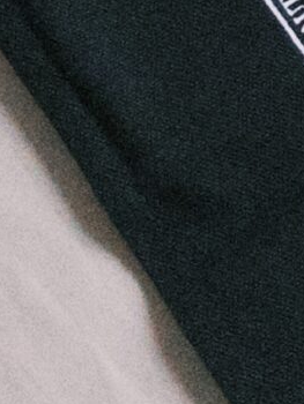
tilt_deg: -68.8
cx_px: 574
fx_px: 1158
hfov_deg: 13.2
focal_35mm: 99
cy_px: -309
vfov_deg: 16.7
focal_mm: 5.96
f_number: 1.6
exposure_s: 1/60
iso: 500
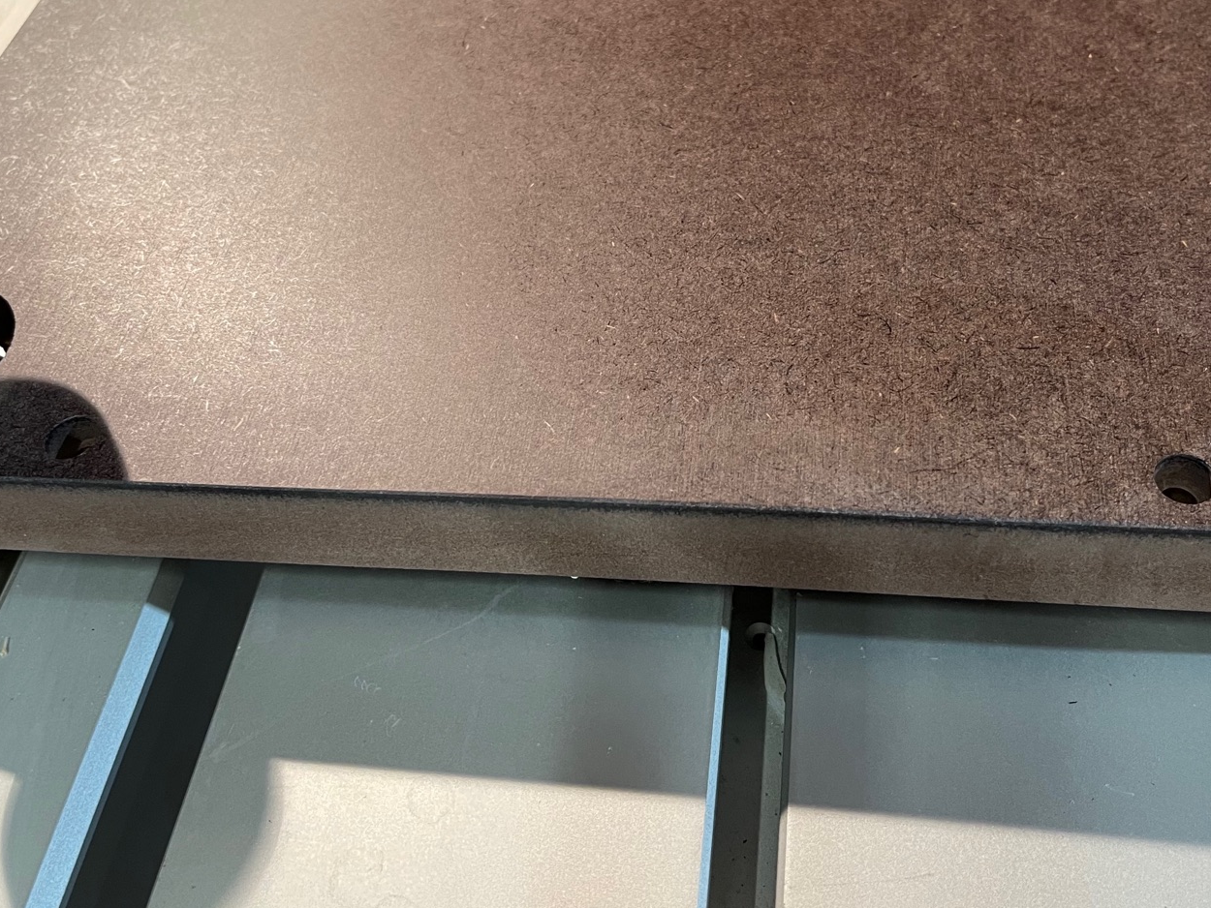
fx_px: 1260
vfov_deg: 39.3
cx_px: 672
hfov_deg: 51.2
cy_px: 327
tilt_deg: -48.5
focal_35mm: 36
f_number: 1.6
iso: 160
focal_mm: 5.1
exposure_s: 1/50
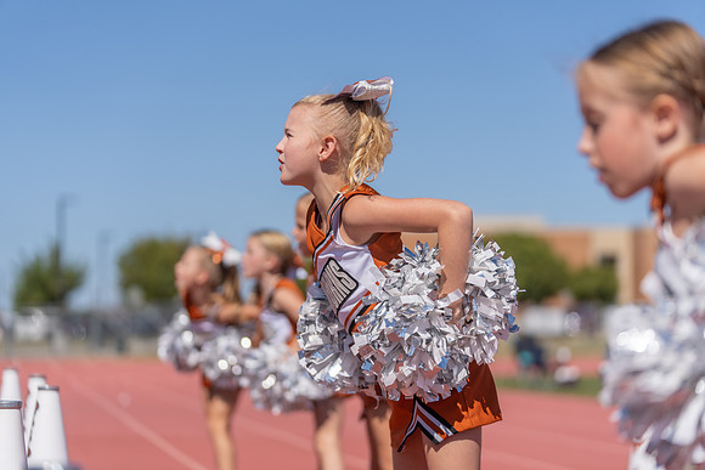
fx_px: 2037
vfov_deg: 13.2
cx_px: 352
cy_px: 235
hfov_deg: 19.6
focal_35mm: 104
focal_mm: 104
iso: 100
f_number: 2.8
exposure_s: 1/3200
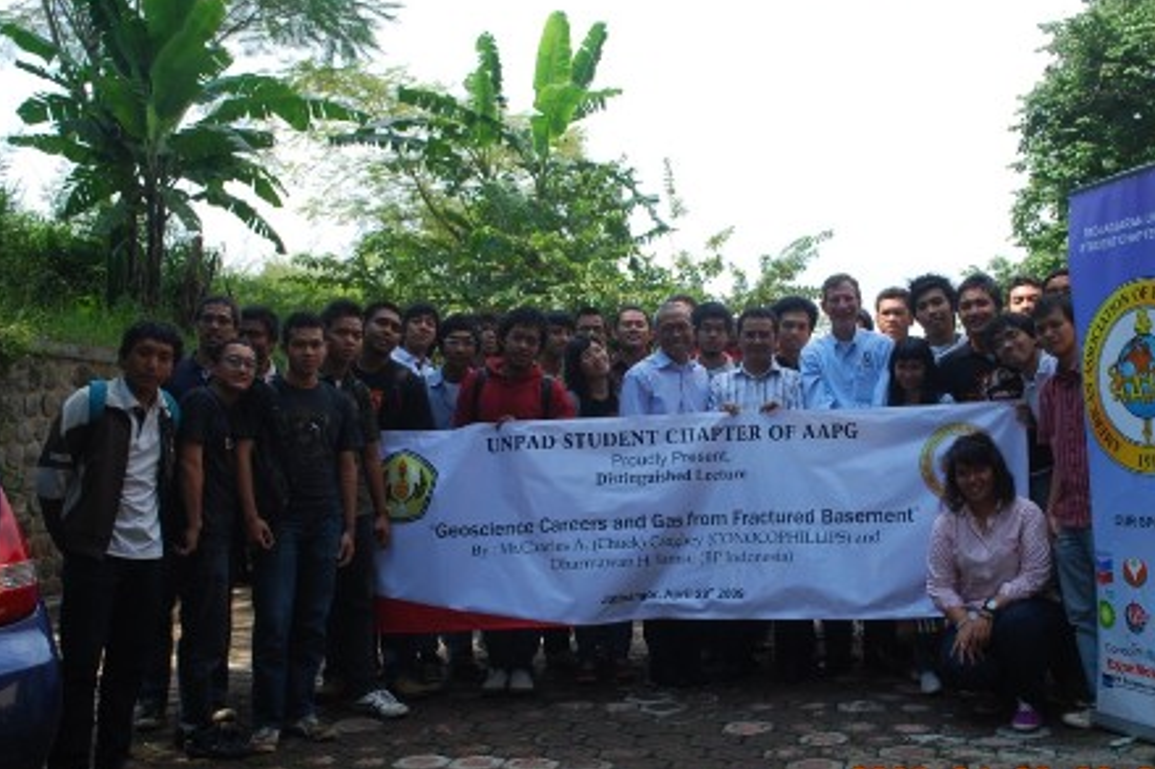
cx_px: 643
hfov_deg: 47.3
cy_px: 408
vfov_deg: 32.6
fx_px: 1315
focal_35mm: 41
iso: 100
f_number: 6.3
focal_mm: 24
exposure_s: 1/160
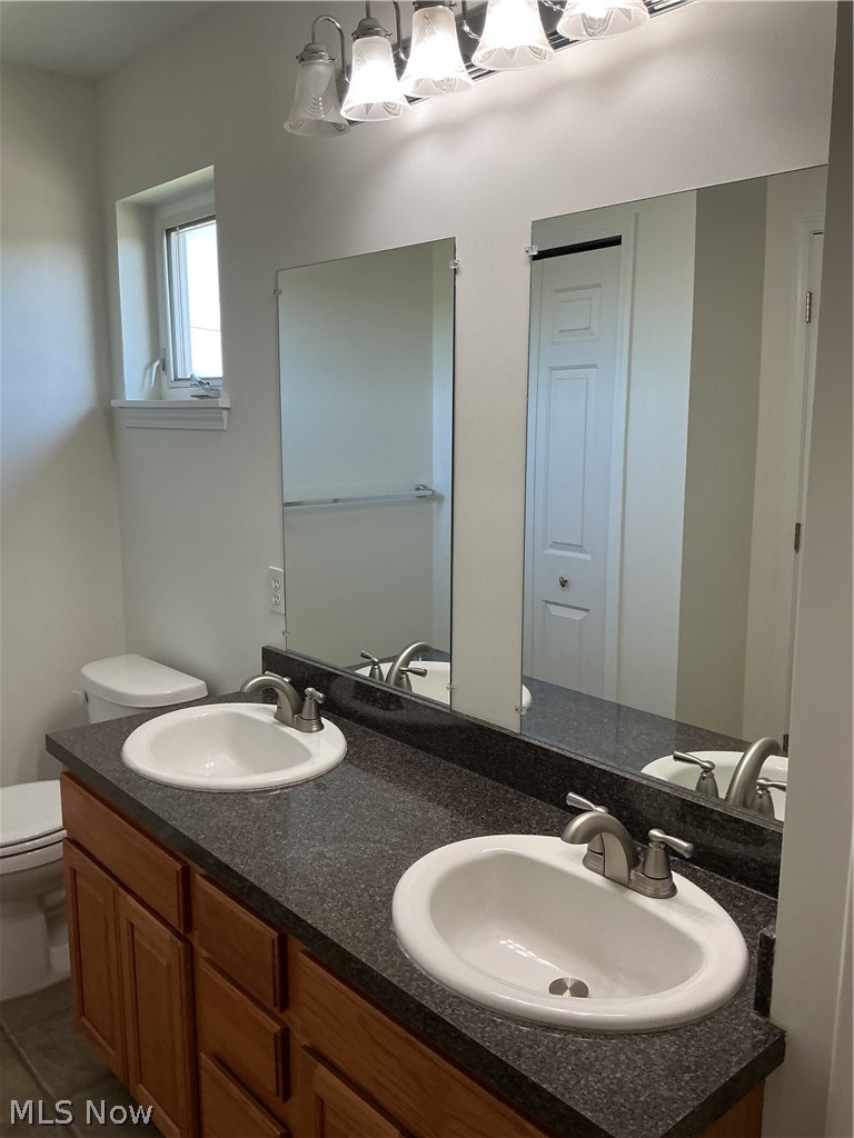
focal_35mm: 29
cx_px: 427
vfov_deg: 61.7
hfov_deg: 48.2
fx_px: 954
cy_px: 569
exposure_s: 1/120
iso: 64
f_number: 1.8
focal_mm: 3
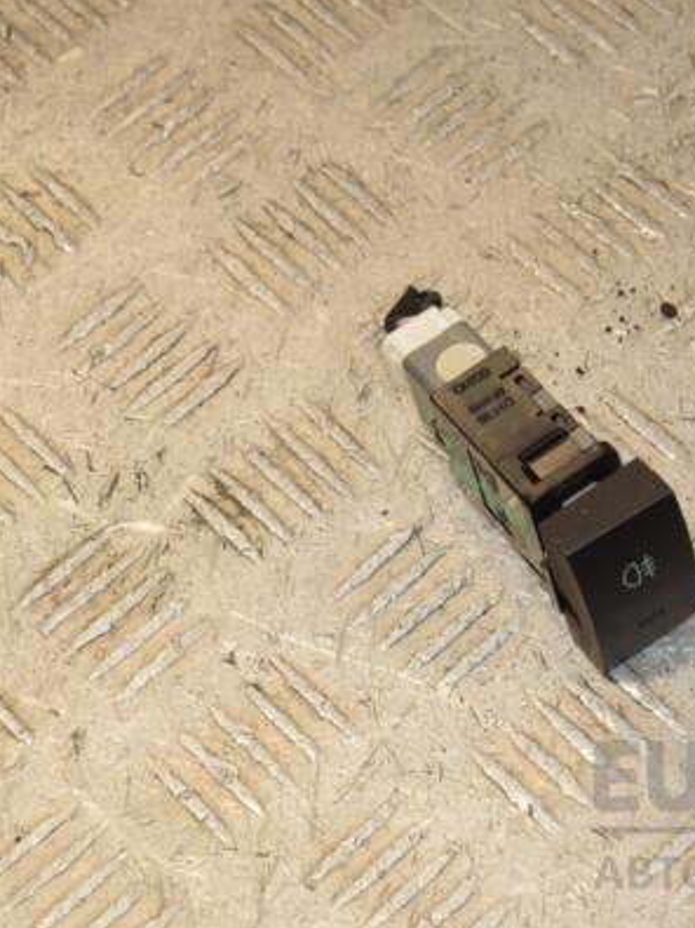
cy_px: 463
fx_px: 3053
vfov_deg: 17.3
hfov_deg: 12.9
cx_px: 549
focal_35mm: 114
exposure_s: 1/200
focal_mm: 52
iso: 800
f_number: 8
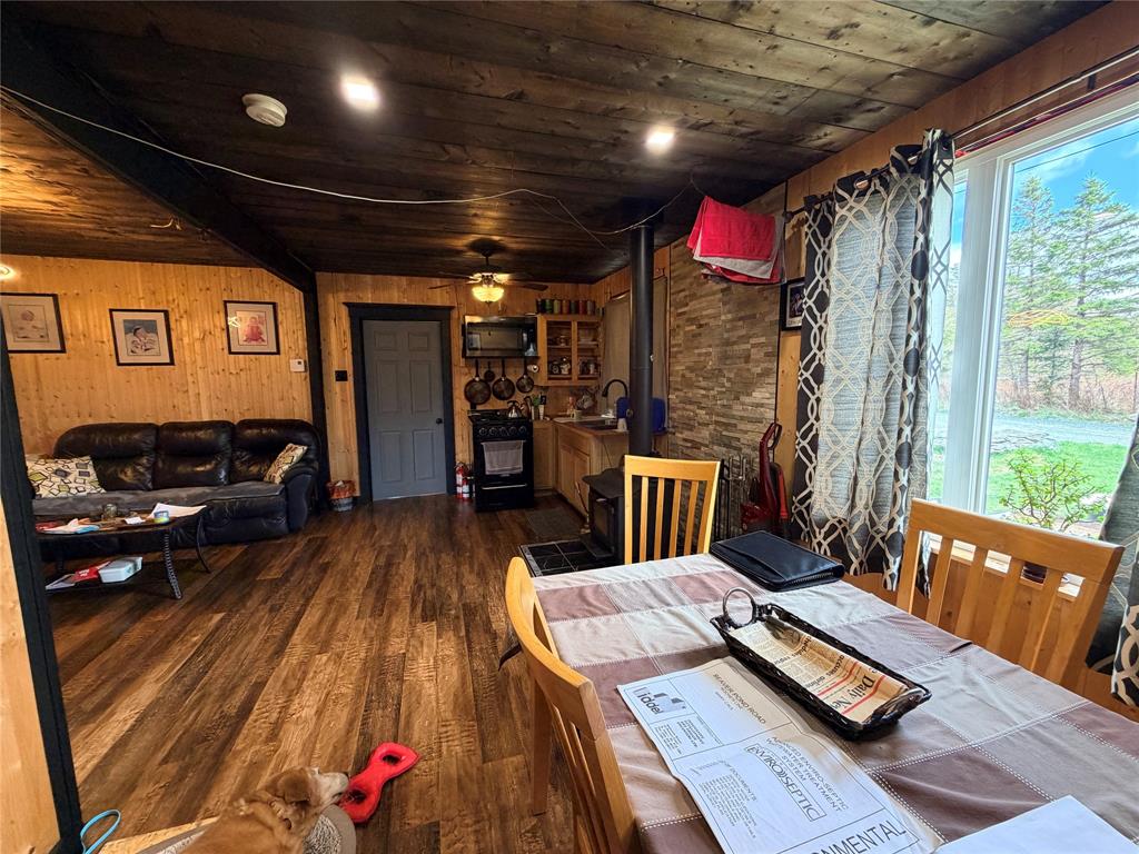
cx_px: 570
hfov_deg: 102.1
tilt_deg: -7.1
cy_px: 427
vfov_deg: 85.7
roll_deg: +0.9
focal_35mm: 14
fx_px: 461
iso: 250
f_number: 2.2
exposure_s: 1/60
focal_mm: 2.22
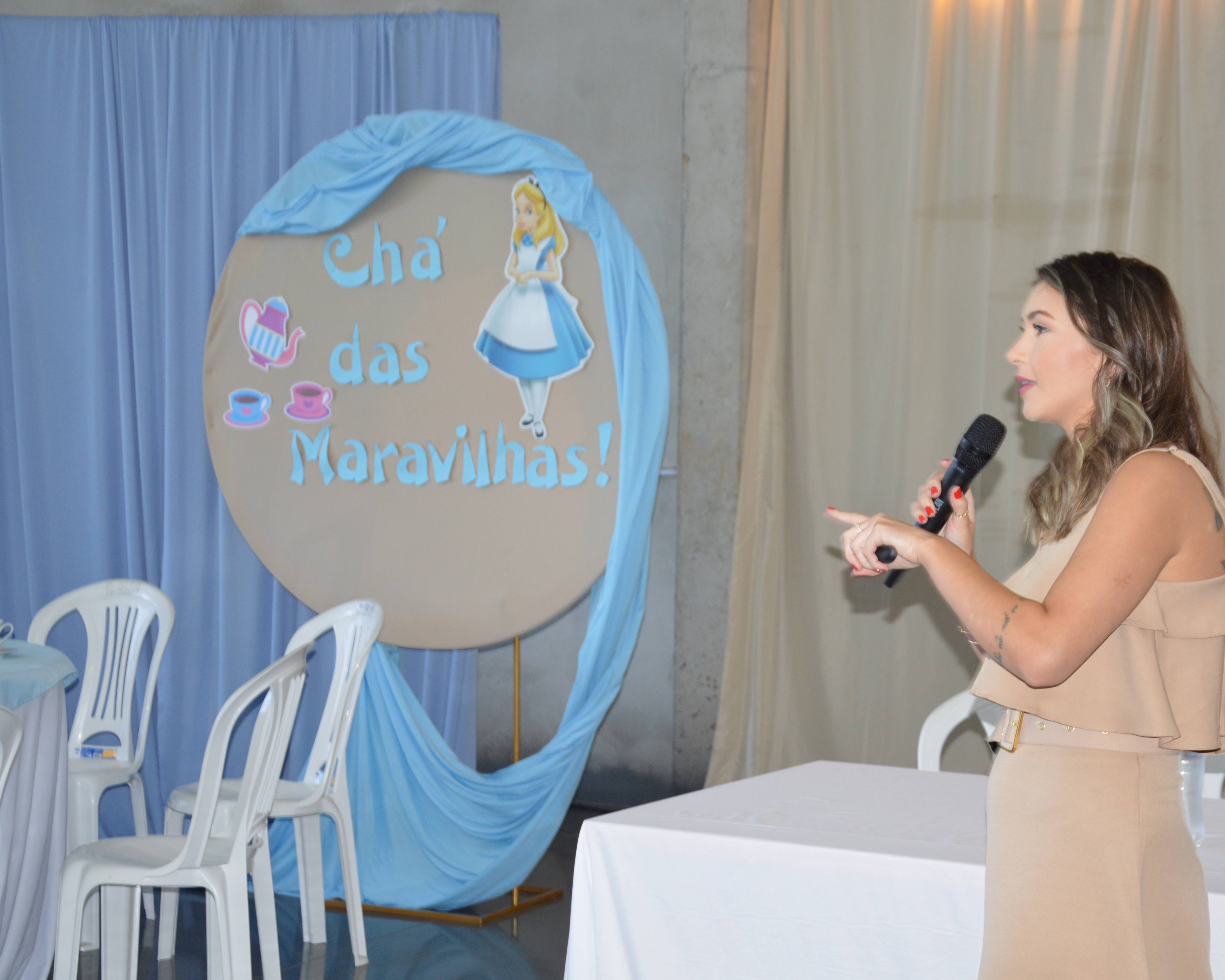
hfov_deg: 24.9
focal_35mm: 77
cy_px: 490
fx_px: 2776
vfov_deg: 20.0
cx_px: 717
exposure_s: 1/60
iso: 640
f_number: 4.8
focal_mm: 45
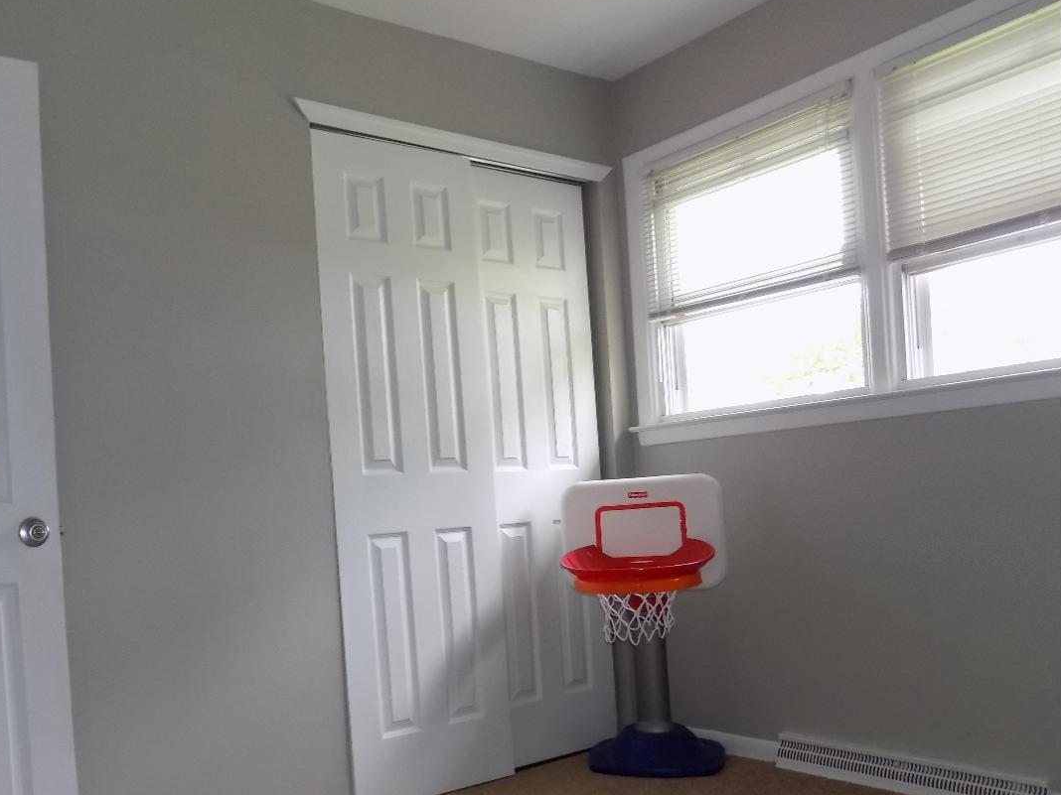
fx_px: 950
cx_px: 353
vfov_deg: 44.9
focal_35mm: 31
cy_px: 522
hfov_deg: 57.1
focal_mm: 4
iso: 160
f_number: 3.1
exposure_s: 1/30
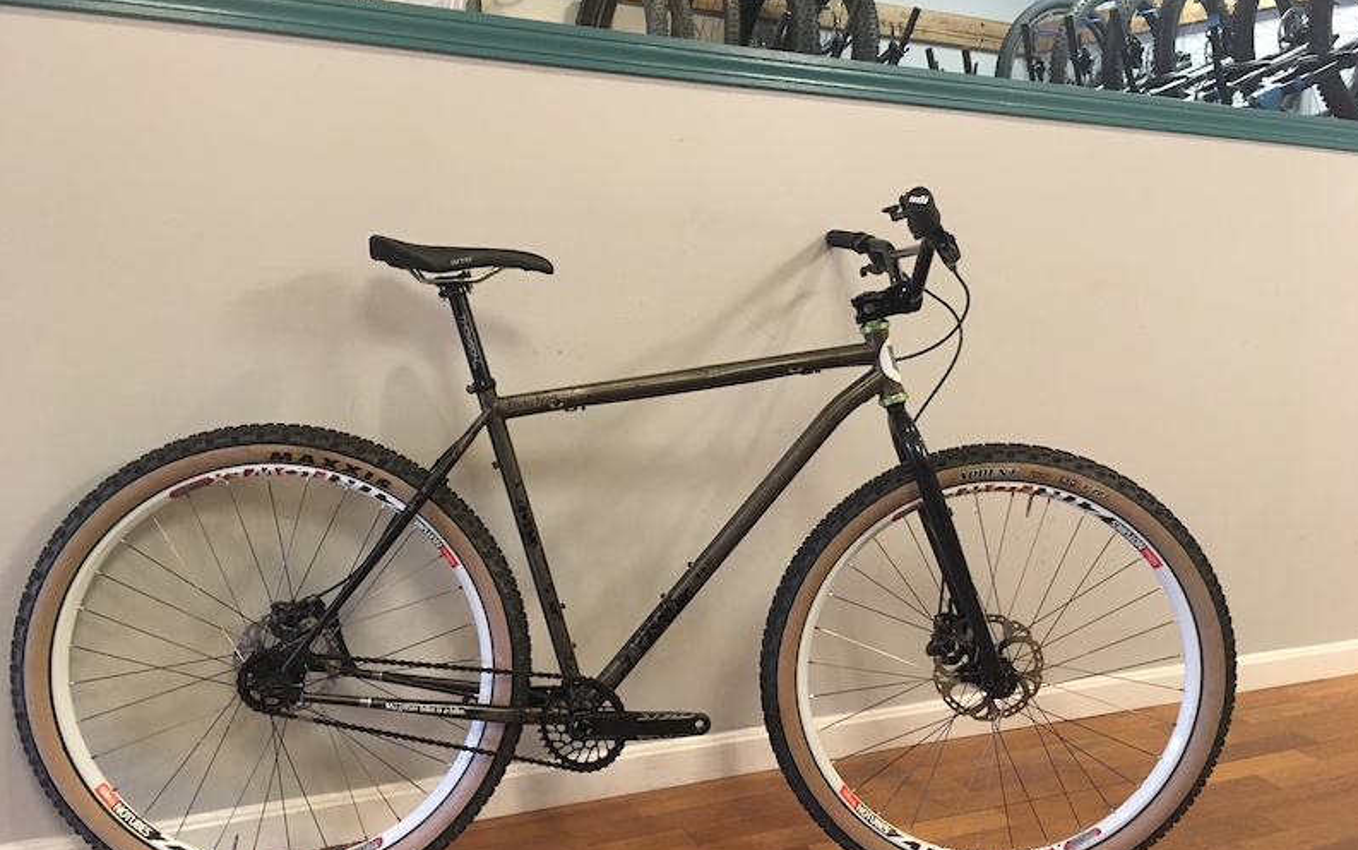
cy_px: 454
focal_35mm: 31
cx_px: 683
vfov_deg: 40.6
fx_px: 1148
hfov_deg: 61.2
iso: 200
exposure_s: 1/24
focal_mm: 4.15
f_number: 2.2
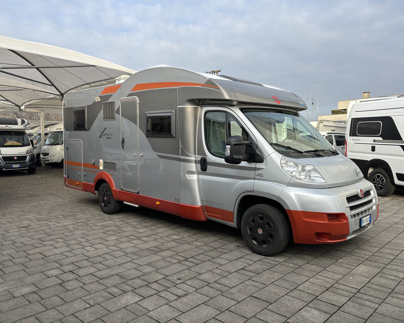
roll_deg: -0.3
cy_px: 157
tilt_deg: -2.1
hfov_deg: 62.2
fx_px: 335
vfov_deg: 51.5
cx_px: 209
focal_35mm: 28
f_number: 1.6
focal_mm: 5.96
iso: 50
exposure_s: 1/1279
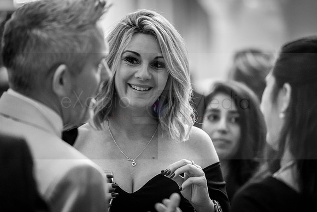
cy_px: 106
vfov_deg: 7.2
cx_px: 158
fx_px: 1682
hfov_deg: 10.8
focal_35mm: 191
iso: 6400
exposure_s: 1/50
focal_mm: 191
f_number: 2.8
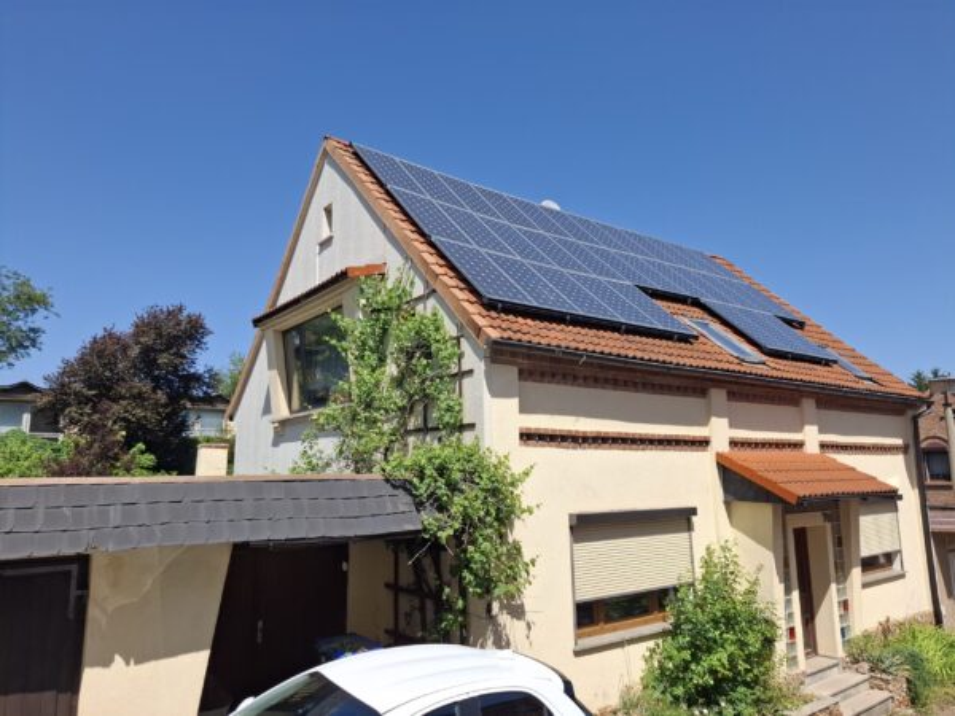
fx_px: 635
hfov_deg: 73.9
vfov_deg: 58.9
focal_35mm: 23
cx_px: 478
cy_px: 358
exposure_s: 1/1610
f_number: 1.8
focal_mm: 5.54
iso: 50
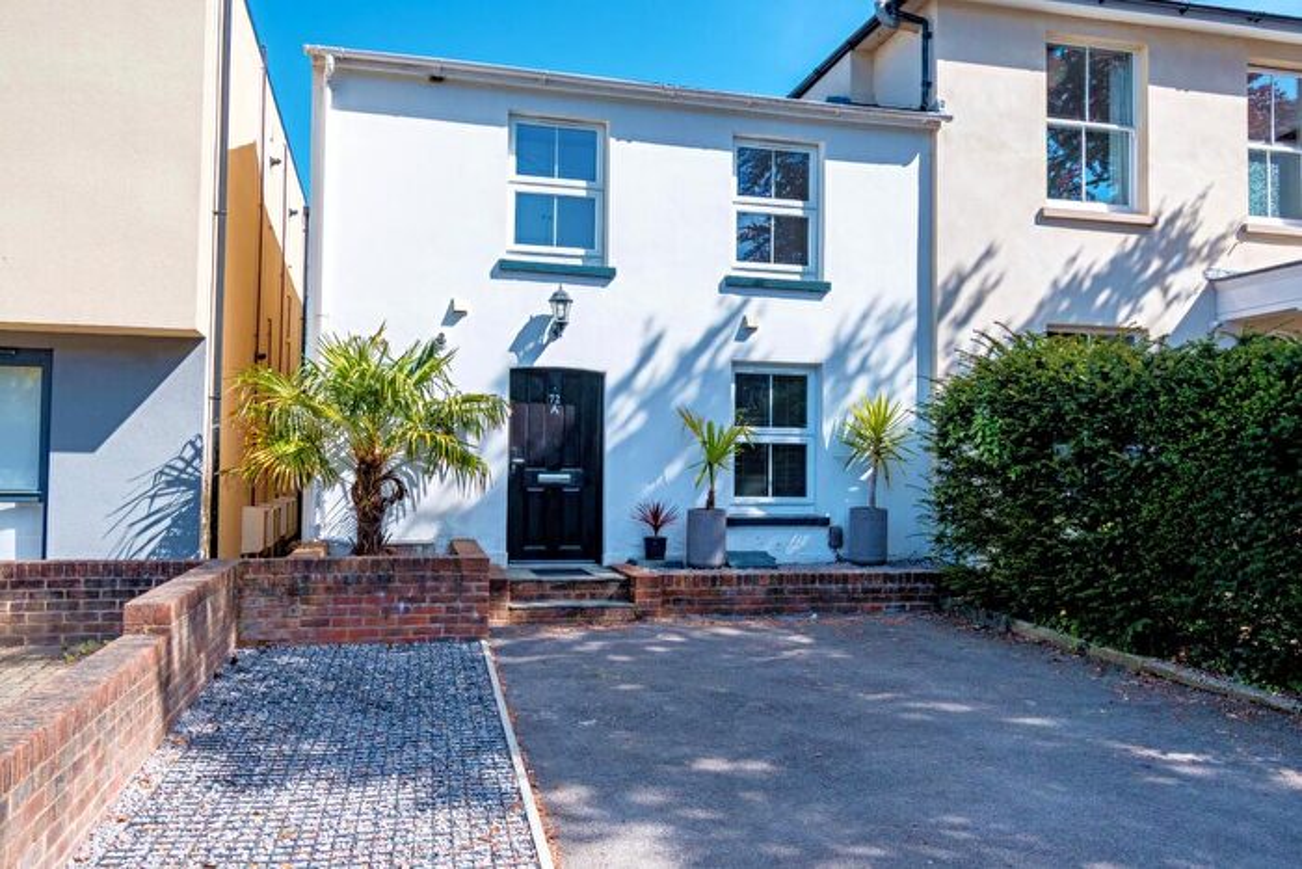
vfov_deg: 77.4
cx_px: 651
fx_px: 543
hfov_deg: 100.4
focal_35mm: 15
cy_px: 434
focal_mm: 10
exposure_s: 1/640
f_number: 7.1
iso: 250
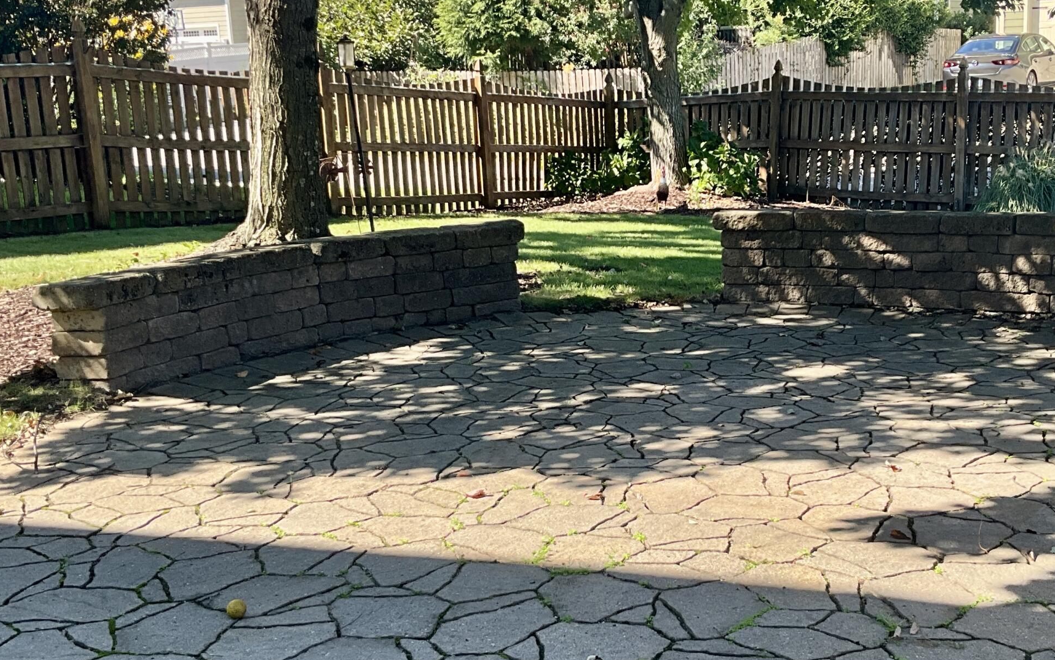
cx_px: 654
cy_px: 309
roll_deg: +1.6
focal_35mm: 48
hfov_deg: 41.6
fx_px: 1380
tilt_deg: -12.3
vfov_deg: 26.9
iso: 25
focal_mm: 3
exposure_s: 1/348
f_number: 1.8
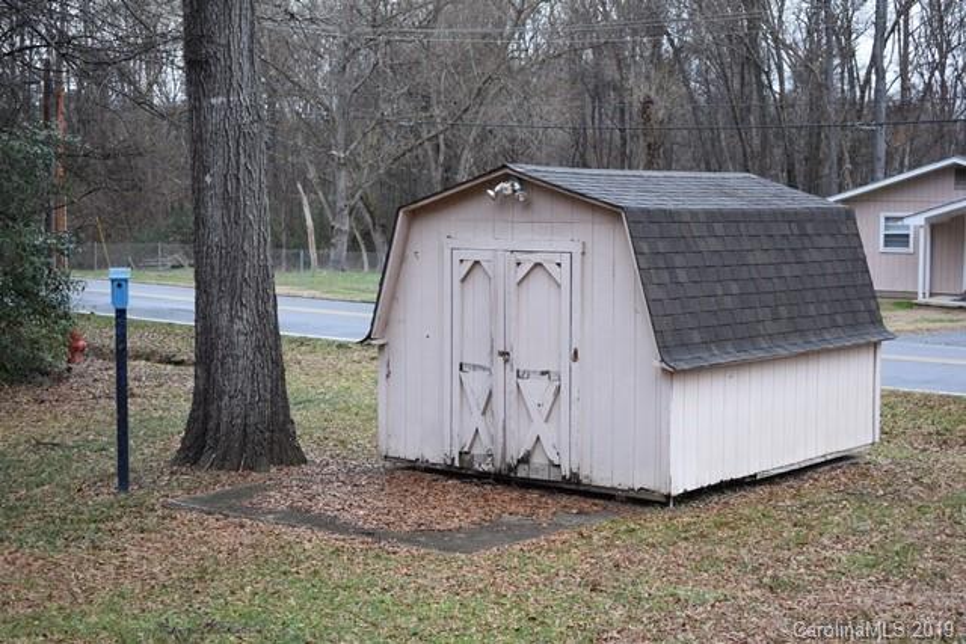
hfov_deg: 35.0
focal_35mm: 57
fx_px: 1530
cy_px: 322
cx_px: 483
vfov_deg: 23.8
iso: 400
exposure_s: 1/125
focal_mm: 38
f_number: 5.6
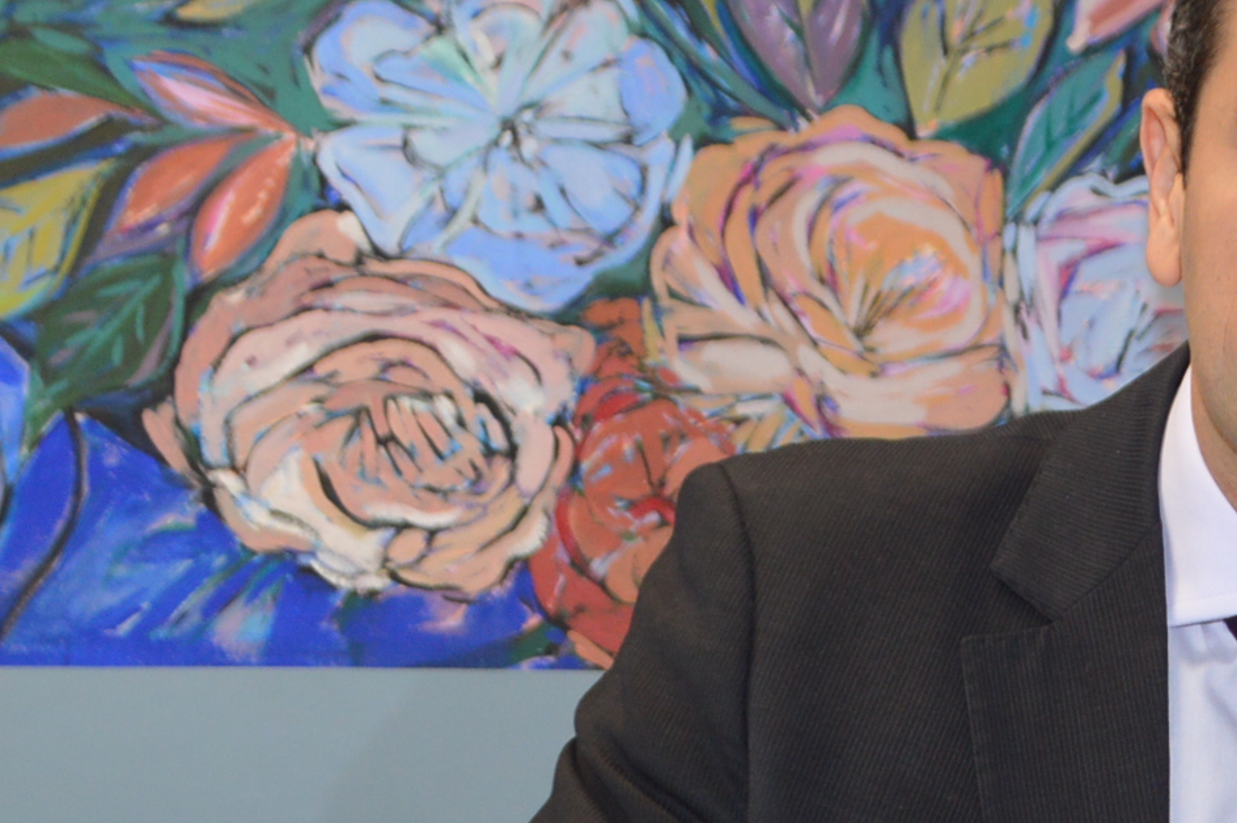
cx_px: 1467
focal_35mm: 105
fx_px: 3606
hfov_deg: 18.5
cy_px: 587
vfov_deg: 13.0
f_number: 4
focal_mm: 22
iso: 400
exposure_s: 1/80
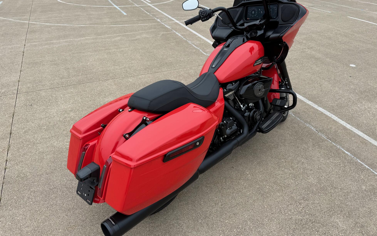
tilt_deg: -29.2
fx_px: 267
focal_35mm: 26
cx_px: 186
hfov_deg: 70.4
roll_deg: -1.4
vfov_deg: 47.5
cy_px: 103
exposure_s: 1/1075
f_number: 1.78
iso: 80
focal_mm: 6.76
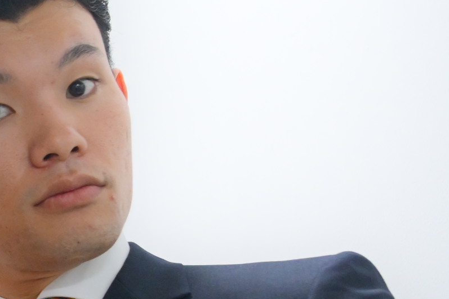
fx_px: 1808
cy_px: 333
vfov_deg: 9.4
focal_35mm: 145
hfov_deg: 13.2
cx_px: -266
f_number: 3.2
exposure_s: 1/125
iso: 2500
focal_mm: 29
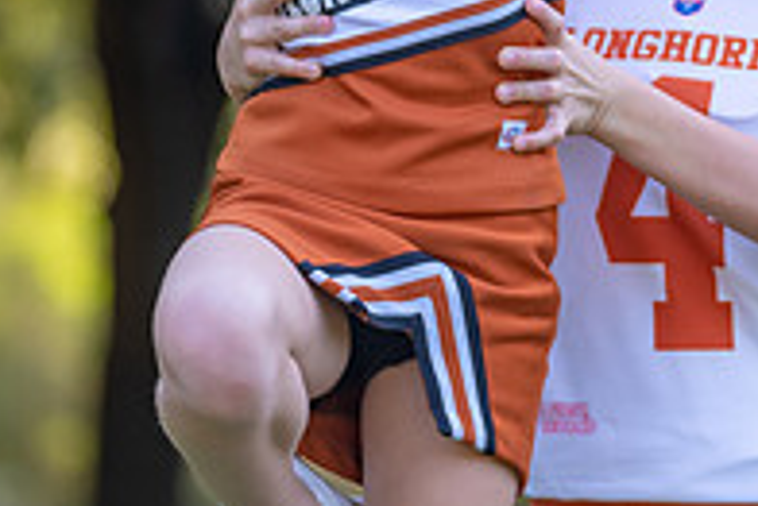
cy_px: -110
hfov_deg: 5.5
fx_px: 7838
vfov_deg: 3.7
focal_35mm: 372
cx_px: 534
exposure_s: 1/320
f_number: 2.8
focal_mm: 126
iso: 200
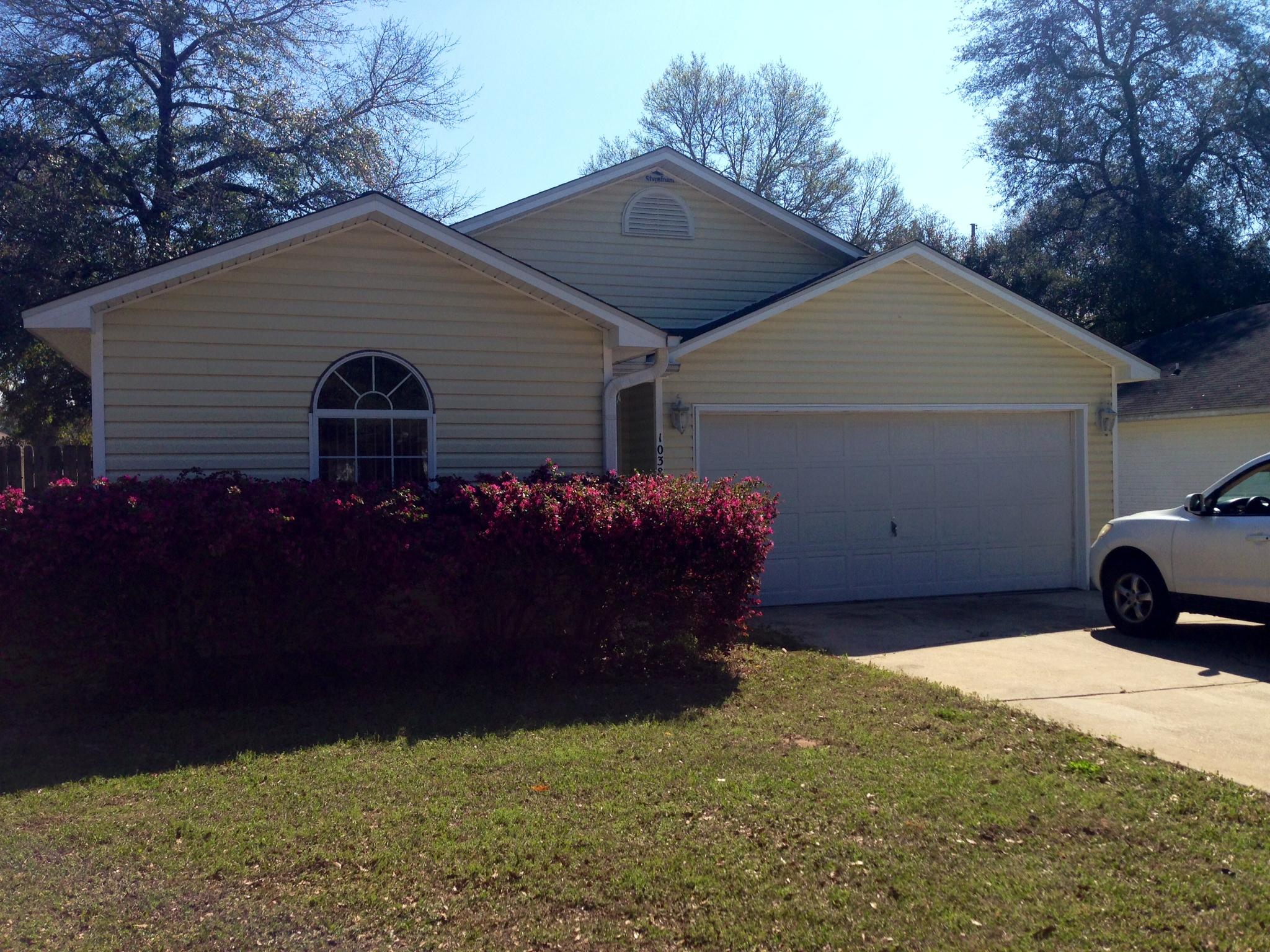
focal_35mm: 33
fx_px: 1211
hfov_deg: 55.4
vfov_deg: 42.9
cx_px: 635
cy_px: 476
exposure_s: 1/1506
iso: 50
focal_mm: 4.12
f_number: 2.4
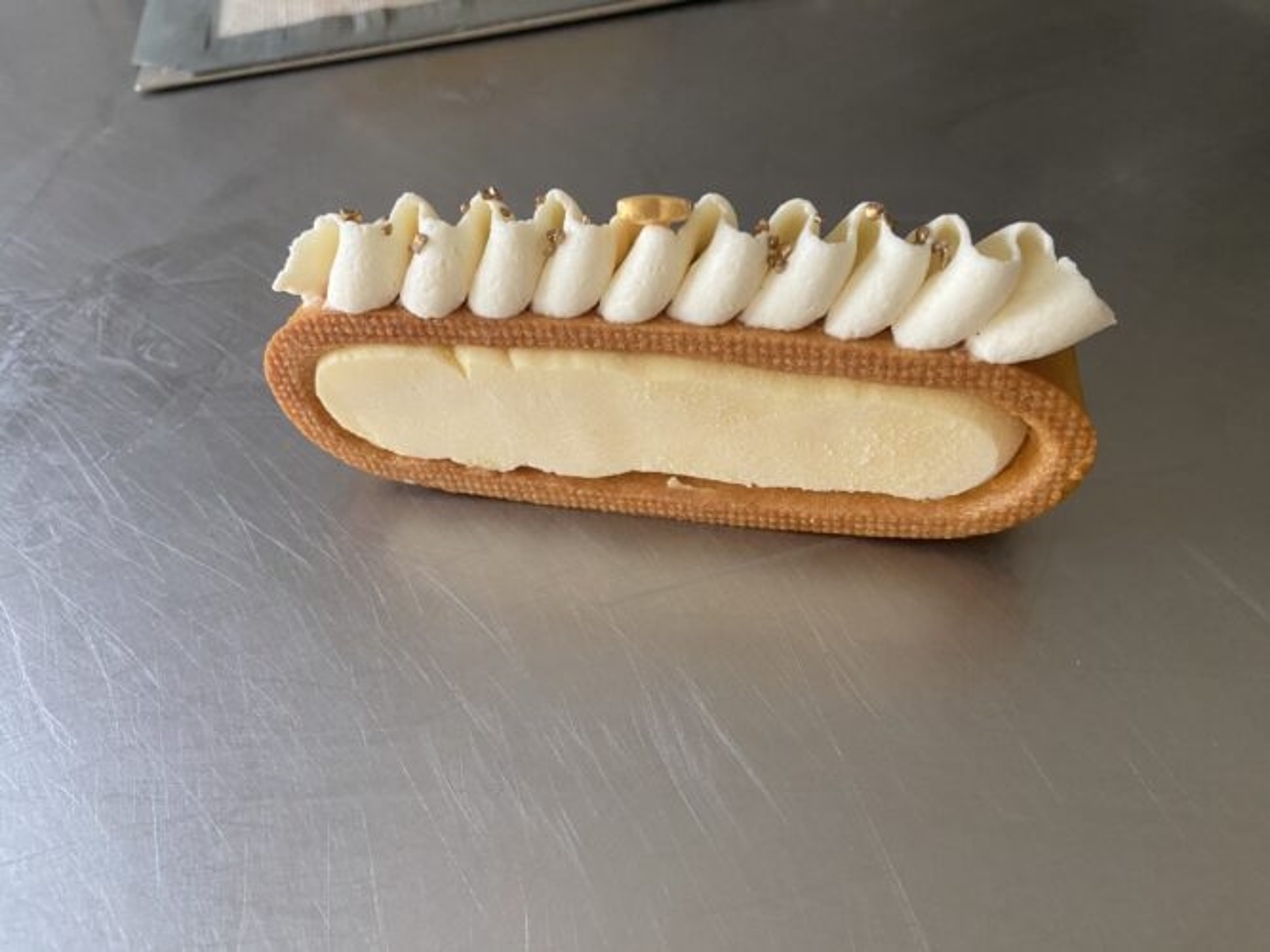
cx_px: 635
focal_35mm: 26
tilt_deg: -48.5
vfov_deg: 53.0
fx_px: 954
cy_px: 476
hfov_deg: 67.3
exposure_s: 1/60
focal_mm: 4.25
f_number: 1.8
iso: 200
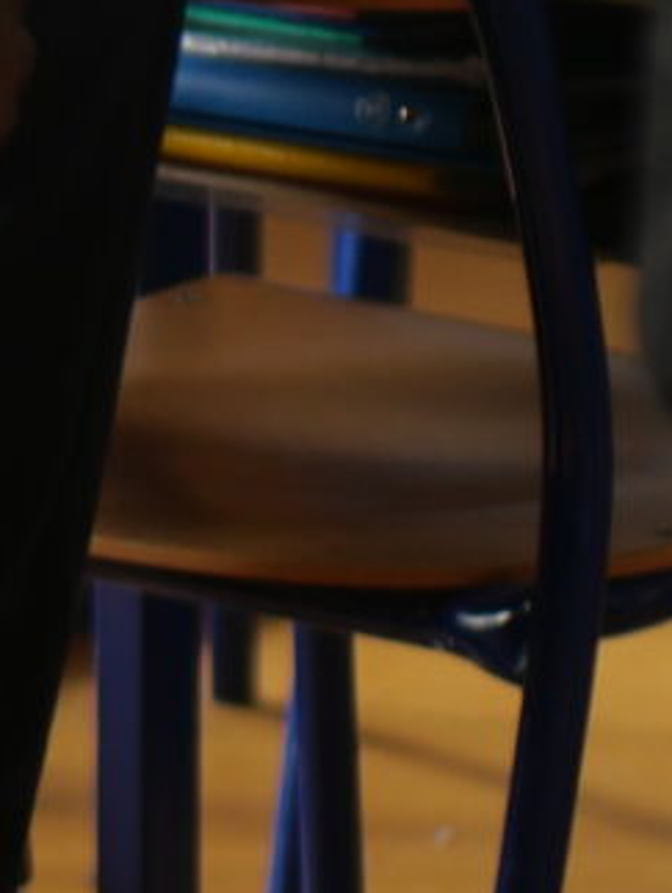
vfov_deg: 4.3
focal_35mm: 452
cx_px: -502
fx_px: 11676
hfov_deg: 3.3
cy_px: -932
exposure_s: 1/160
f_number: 1.7
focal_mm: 43
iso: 200
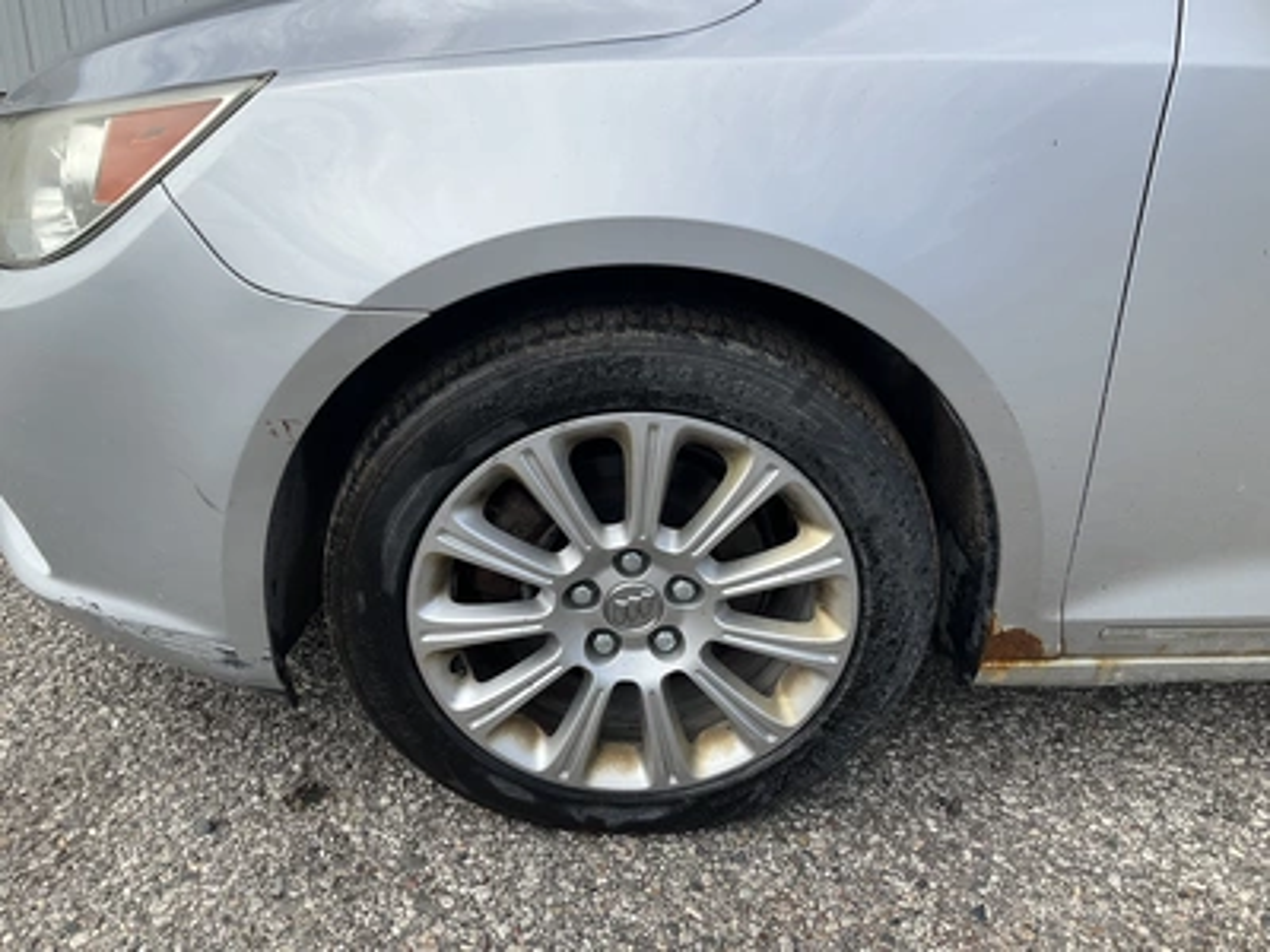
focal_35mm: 29
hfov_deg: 61.7
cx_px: 635
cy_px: 476
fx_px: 1064
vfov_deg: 48.2
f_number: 1.8
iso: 25
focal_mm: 3
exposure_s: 1/1279
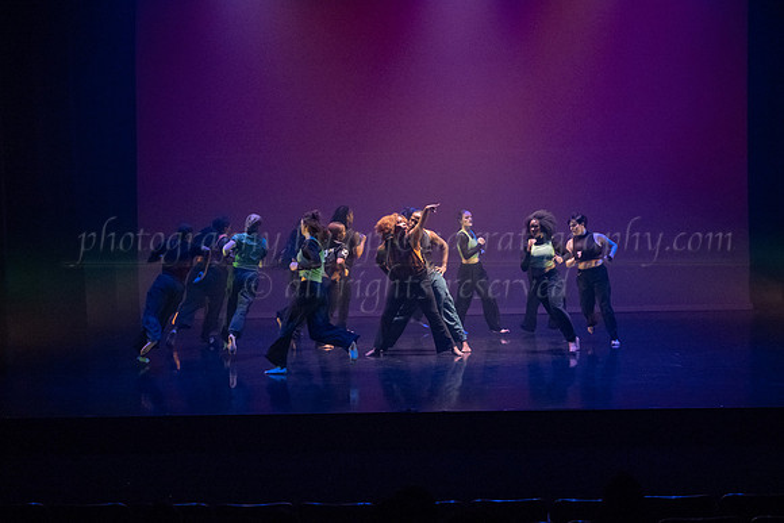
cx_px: 442
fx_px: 1332
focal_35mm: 61
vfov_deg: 22.2
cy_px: 256
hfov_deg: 32.7
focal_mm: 51
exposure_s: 1/400
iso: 4000
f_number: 3.5
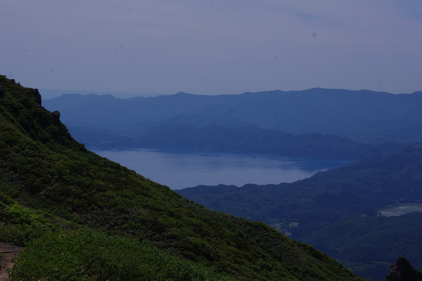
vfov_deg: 16.7
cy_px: 140
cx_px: 211
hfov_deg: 24.8
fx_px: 961
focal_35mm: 82
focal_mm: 55
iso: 200
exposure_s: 1/1000
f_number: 11
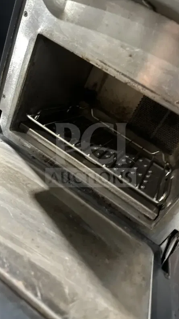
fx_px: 228
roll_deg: -29.9
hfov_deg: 42.9
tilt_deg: -28.3
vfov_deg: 69.8
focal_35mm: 27
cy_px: 155
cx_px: 91
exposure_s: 1/29
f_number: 1.78
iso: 2000
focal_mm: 6.86
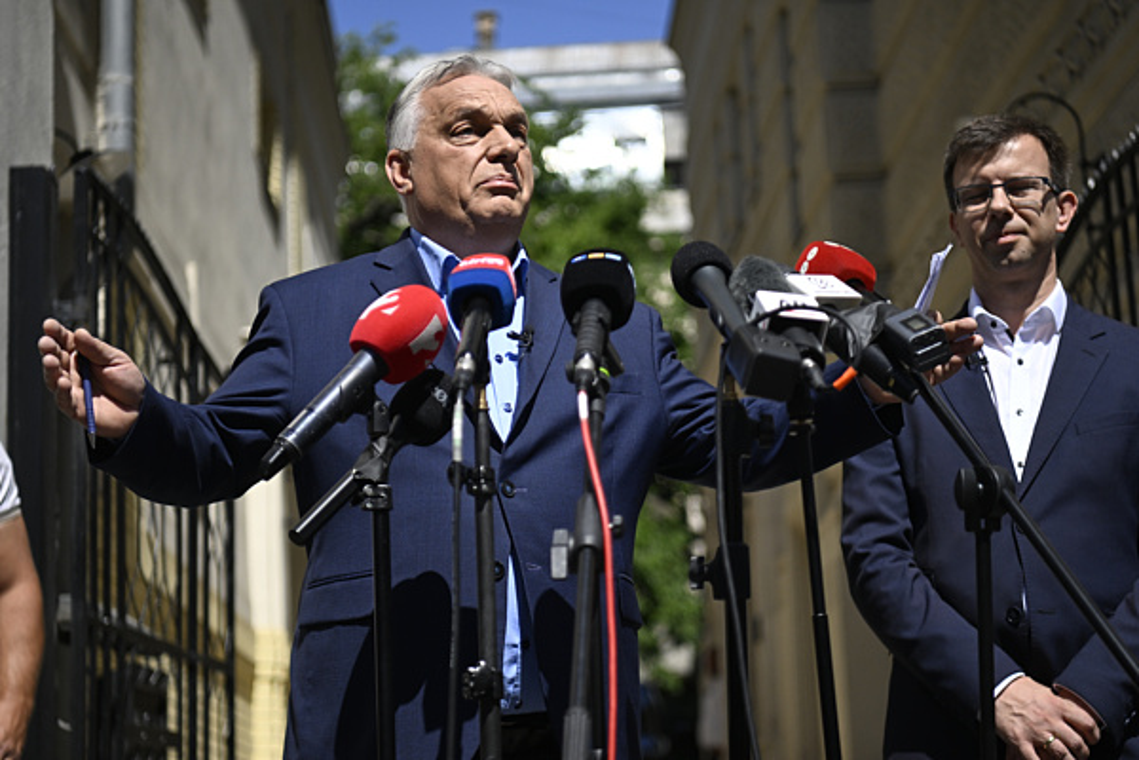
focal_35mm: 62
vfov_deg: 21.9
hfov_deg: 32.4
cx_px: 570
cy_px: 380
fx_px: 1961
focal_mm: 62
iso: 640
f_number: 2.8
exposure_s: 1/13000
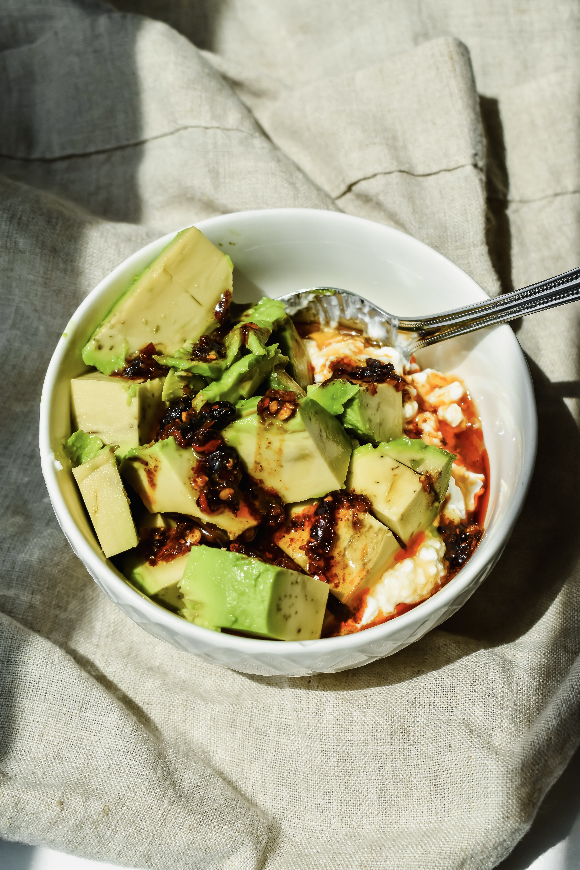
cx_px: 290
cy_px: 435
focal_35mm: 60
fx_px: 1450
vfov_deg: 33.4
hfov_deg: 22.6
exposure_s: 1/500
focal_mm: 40
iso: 200
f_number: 8
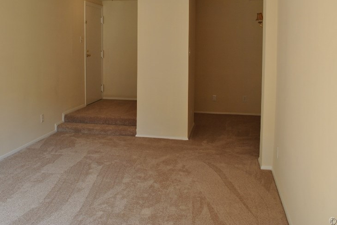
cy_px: 69
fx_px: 356
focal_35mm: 38
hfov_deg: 50.4
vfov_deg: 34.7
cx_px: 140
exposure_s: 1/100
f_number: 5
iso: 200
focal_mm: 18
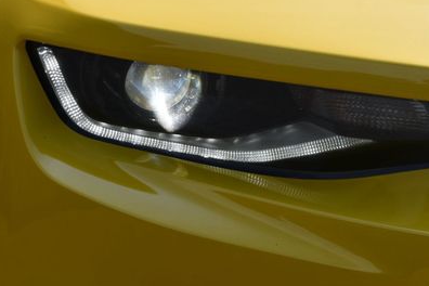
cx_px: 250
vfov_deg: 7.3
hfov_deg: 10.9
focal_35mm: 189
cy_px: 104
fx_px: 2252
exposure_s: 1/320
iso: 100
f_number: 9
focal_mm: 78
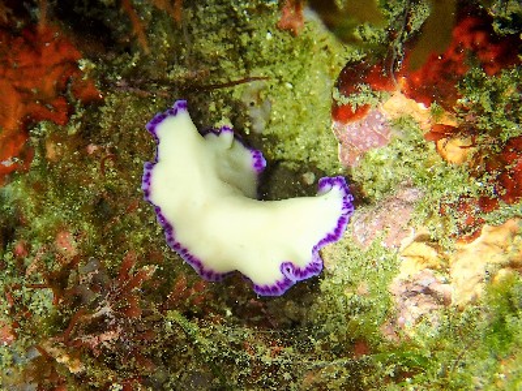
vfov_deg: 33.6
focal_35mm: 43
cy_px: 196
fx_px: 648
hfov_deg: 43.9
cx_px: 261
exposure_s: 1/400
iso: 100
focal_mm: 7.86
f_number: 4
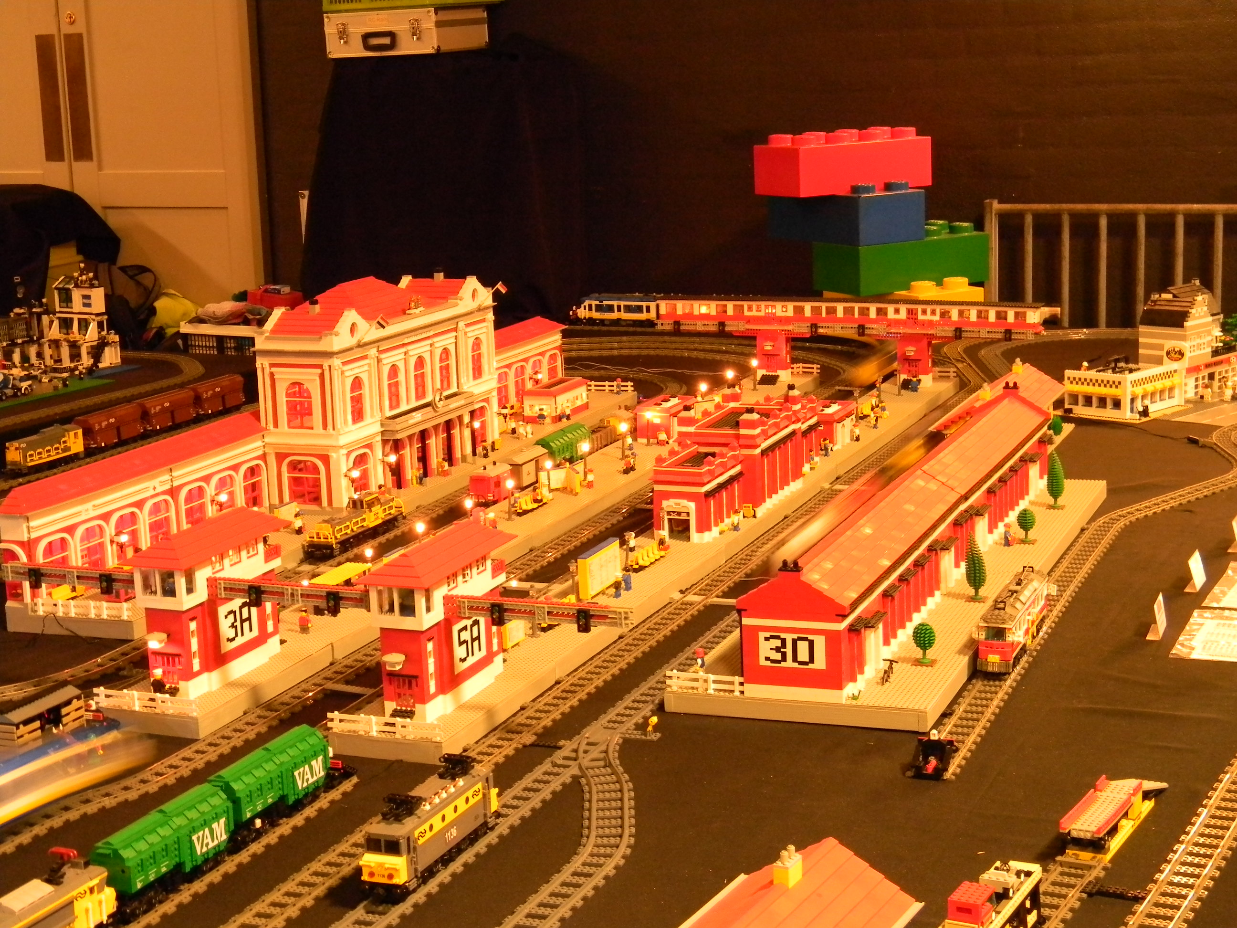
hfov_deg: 34.3
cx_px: 618
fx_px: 2001
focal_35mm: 56
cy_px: 464
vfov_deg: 26.1
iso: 400
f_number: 4.1
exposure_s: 1/1.8
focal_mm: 10.1
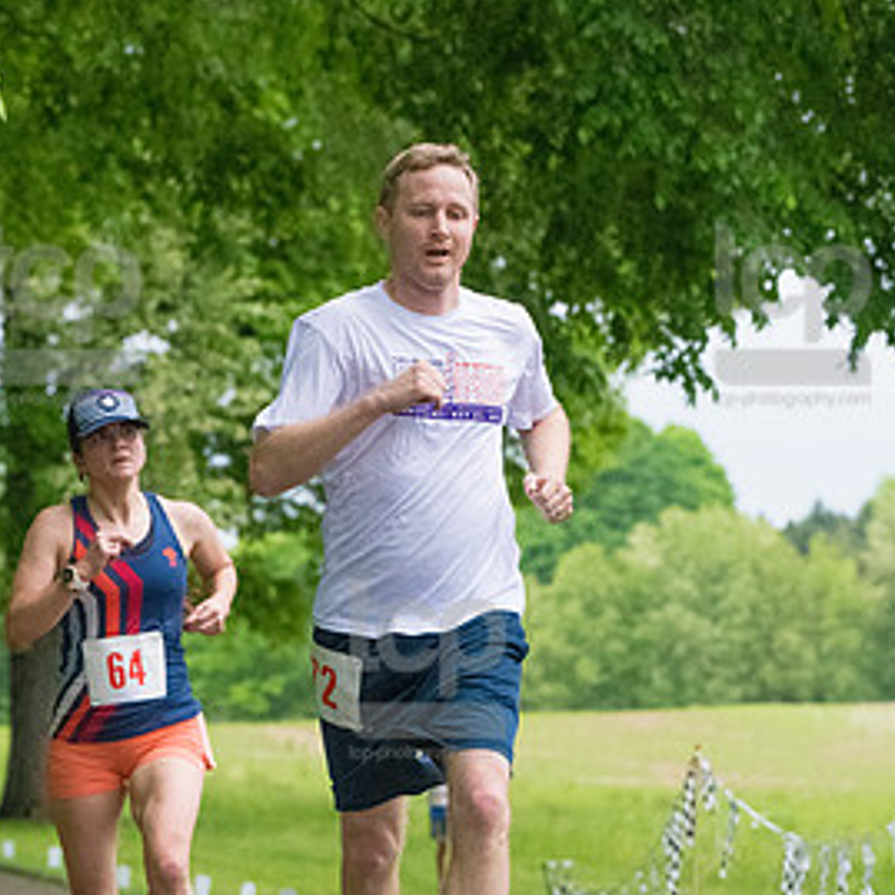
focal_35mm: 247
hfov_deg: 7.1
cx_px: 428
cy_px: 669
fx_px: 7225
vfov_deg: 7.1
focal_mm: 116
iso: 6400
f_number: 5.6
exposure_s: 1/1250
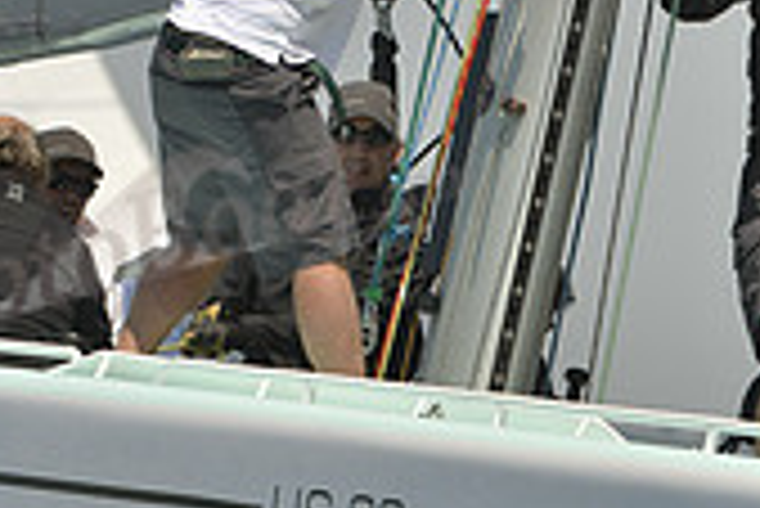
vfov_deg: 1.4
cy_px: 411
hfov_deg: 2.1
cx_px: 715
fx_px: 20305
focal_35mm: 961
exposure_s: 1/1250
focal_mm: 280
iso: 280
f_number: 8
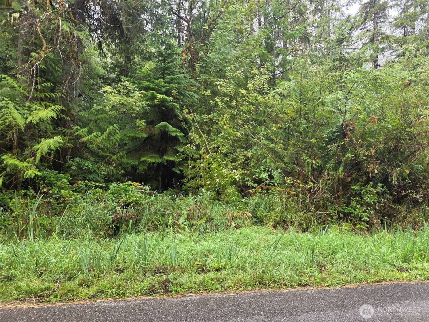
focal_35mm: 23
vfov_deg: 58.9
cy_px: 161
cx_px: 214
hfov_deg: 73.9
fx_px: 285
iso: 80
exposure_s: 1/180
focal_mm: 6.3
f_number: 1.7
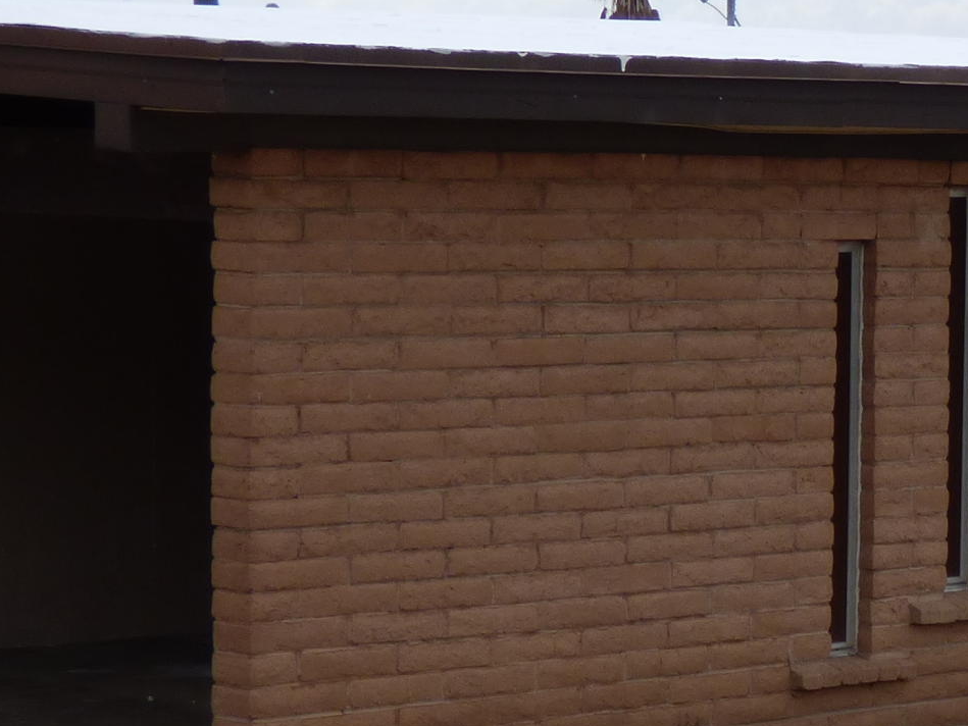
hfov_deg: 12.1
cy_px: 622
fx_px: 4419
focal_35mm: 158
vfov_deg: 9.4
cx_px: 1328
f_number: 3.8
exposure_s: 1/800
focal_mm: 8.68
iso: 100
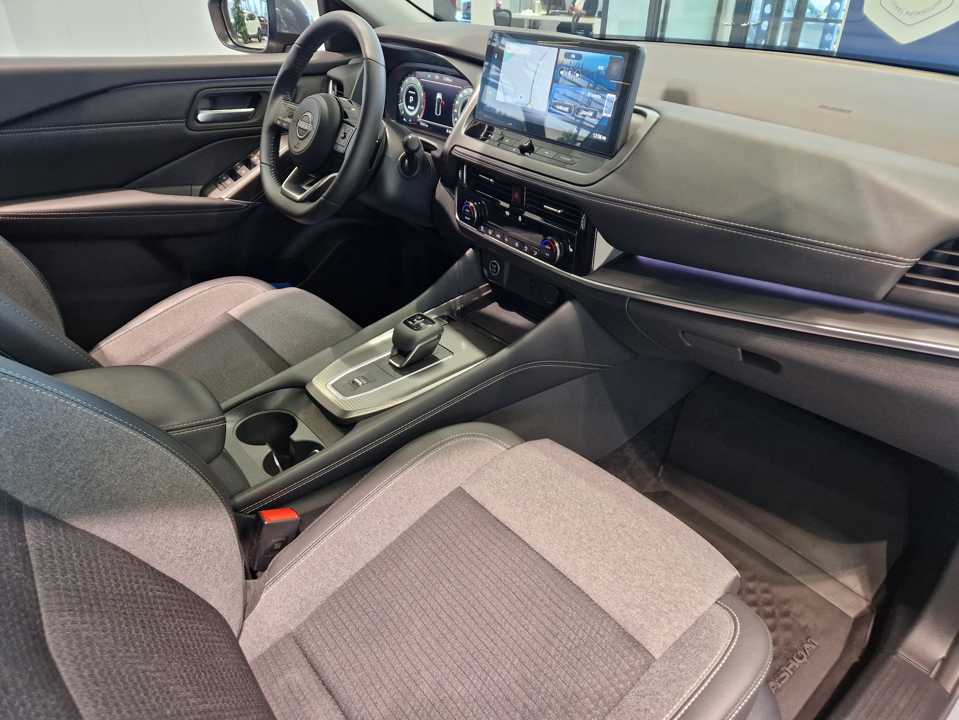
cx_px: 480
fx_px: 637
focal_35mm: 23
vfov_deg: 58.9
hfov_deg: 73.9
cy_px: 360
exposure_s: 1/100
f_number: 1.8
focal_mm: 5.4
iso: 320
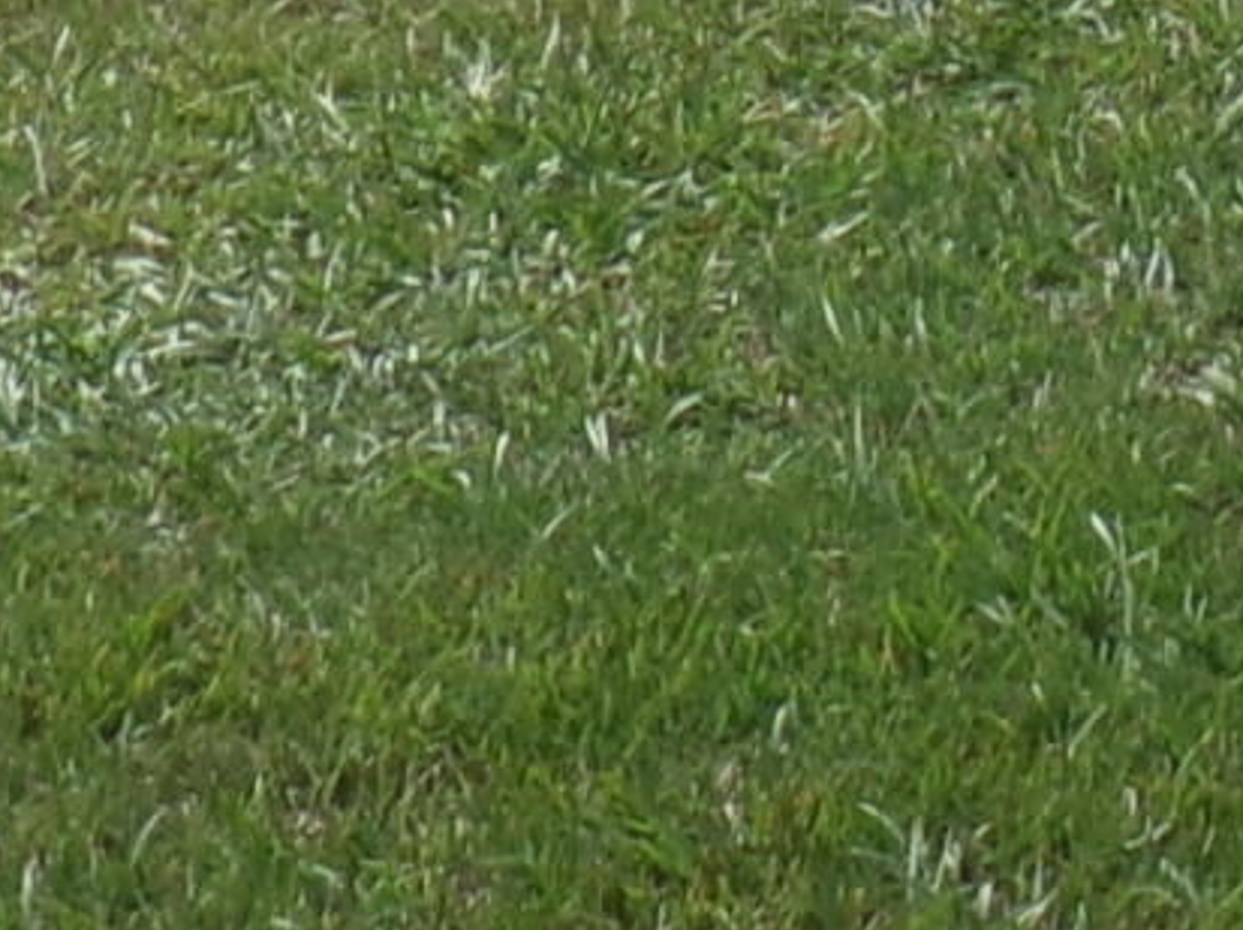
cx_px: 1490
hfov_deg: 7.3
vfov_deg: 5.1
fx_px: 9651
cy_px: -2323
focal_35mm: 269
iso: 100
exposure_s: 1/600
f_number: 4
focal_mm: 6.6
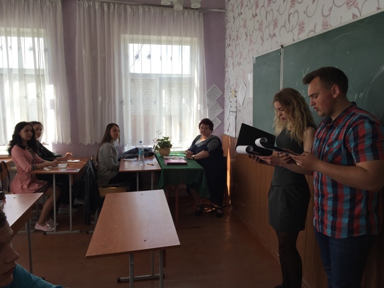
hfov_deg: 61.7
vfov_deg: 48.2
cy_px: 144
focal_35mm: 29
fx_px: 322
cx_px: 192
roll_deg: -1.3
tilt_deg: -7.1
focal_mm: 4.15
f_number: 2.2
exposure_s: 1/262
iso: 32
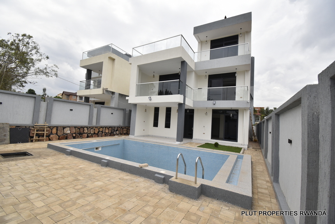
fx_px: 140
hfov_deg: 100.3
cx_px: 168
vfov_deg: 77.4
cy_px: 112
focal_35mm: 15
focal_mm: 10
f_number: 8
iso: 500
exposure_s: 1/1250
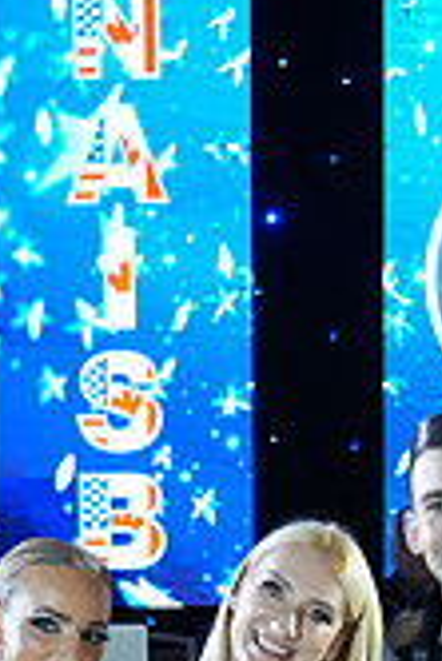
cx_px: 305
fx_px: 2187
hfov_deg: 11.5
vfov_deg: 16.1
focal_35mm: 119
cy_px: 900
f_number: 4
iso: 3200
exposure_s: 1/400
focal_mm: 34
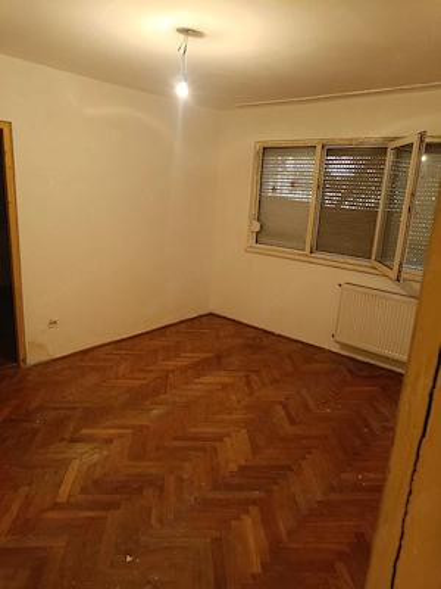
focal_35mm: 24
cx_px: 220
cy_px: 294
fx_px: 408
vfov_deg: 71.6
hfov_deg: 56.8
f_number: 1.88
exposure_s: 1/50.3
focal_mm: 5.59
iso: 640
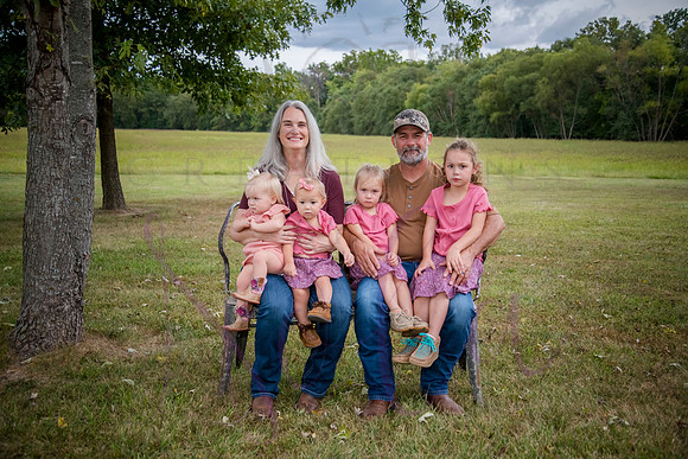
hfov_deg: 50.7
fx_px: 726
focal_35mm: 38
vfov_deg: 35.1
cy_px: 230
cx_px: 344
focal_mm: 38
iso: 400
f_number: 4.2
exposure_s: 1/640
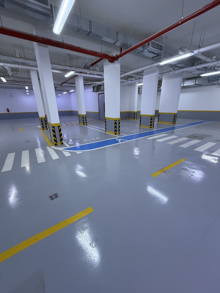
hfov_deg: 85.7
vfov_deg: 102.1
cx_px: 110
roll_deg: +1.3
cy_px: 146
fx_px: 119
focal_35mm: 14
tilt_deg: -18.6
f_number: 2.2
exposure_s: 1/60
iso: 320
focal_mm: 2.22
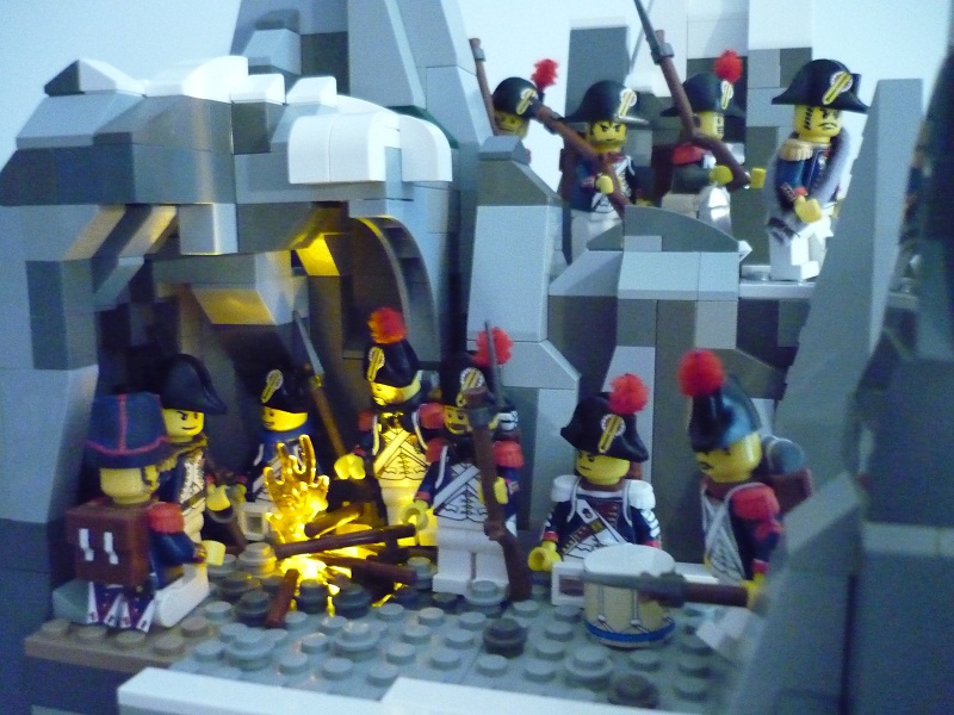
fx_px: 909
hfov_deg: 55.4
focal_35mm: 33
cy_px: 358
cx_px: 477
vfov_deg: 42.9
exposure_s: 1/4
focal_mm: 5.5
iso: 1600
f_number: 2.8
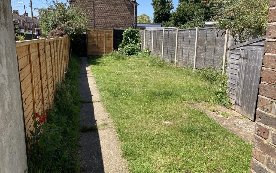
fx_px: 226
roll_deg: -1.2
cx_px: 139
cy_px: 82
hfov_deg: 62.9
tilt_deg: -13.4
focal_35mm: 30
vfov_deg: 41.8
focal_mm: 3.99
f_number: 1.8
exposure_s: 1/1066
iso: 20
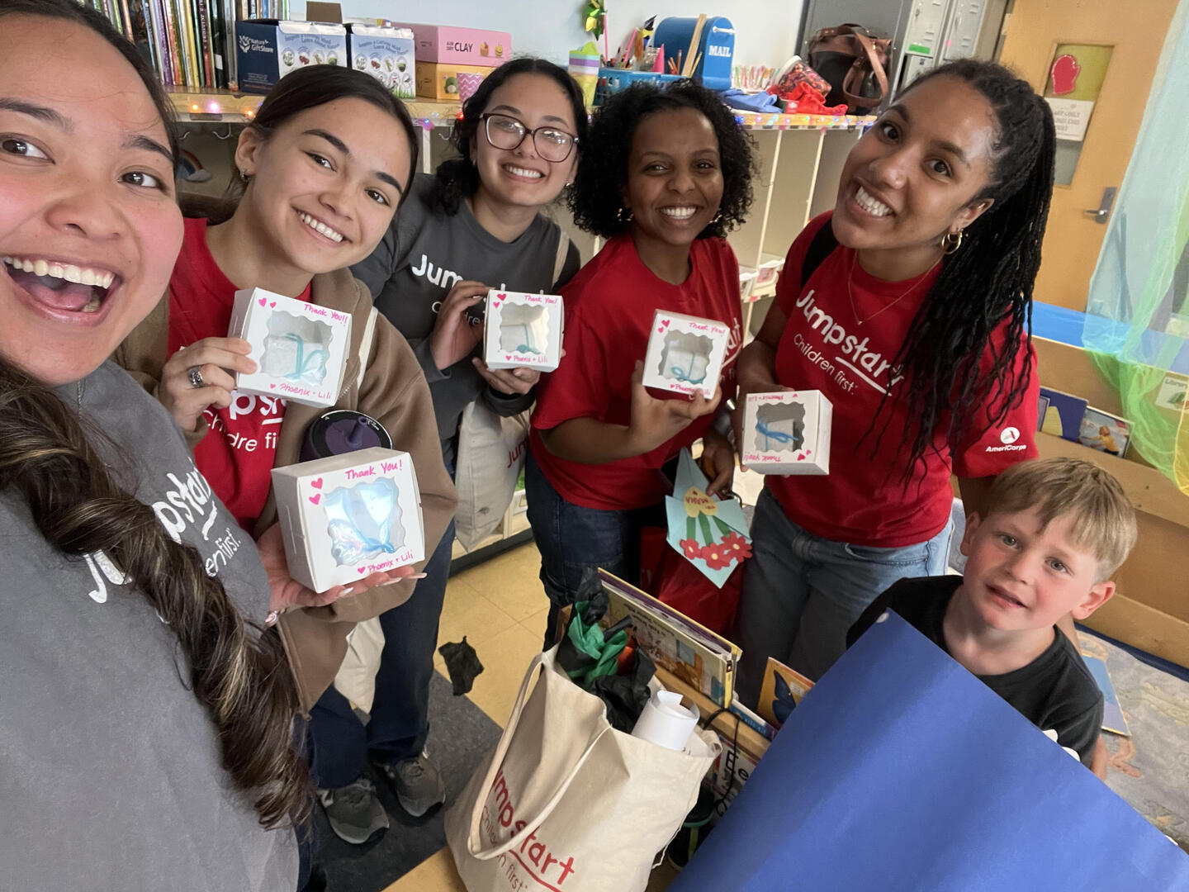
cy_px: 446
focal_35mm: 23
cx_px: 594
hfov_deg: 73.9
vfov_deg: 58.9
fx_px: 790
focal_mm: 2.71
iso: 320
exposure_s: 1/60
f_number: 2.2
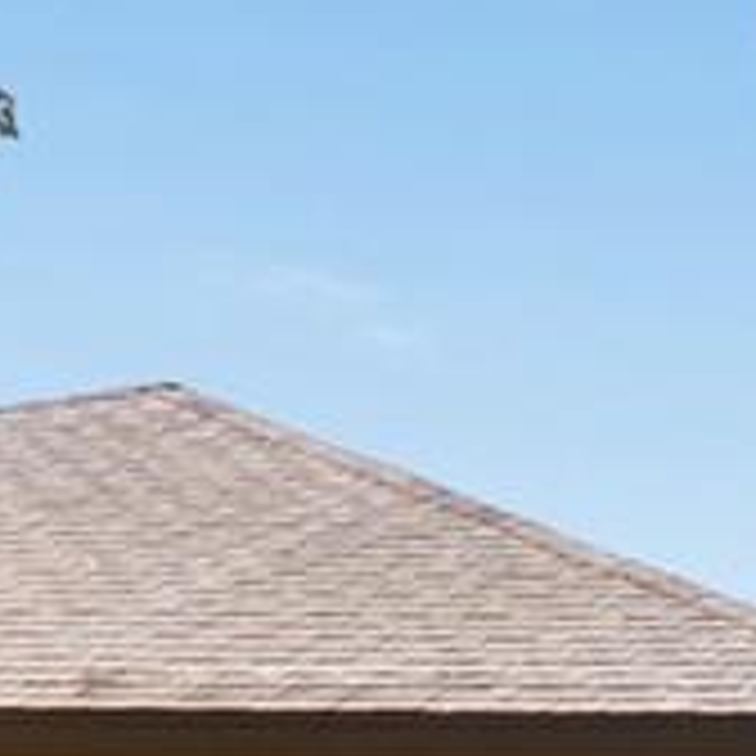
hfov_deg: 10.8
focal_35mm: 138
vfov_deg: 11.5
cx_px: 1818
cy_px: 1444
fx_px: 3410
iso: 100
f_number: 8
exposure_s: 1/25
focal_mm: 17
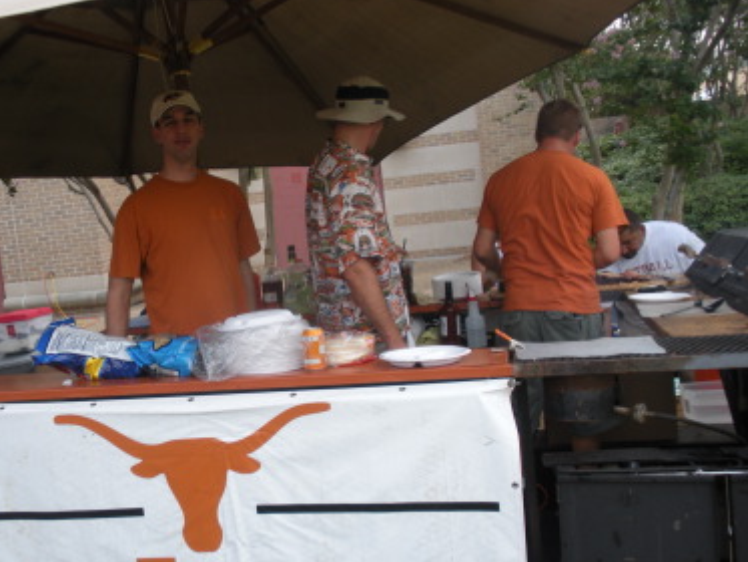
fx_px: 951
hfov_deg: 42.7
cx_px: 295
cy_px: 297
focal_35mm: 44
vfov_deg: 32.9
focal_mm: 6.3
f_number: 3.5
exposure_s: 1/107
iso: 64
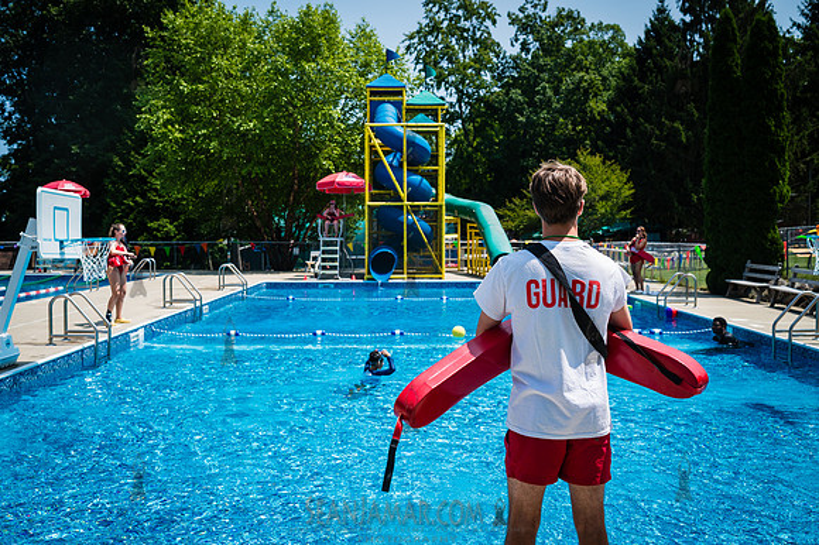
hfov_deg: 53.2
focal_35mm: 36
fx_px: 818
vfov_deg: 36.8
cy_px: 272
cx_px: 410
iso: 100
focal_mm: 35
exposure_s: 1/500
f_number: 4.5
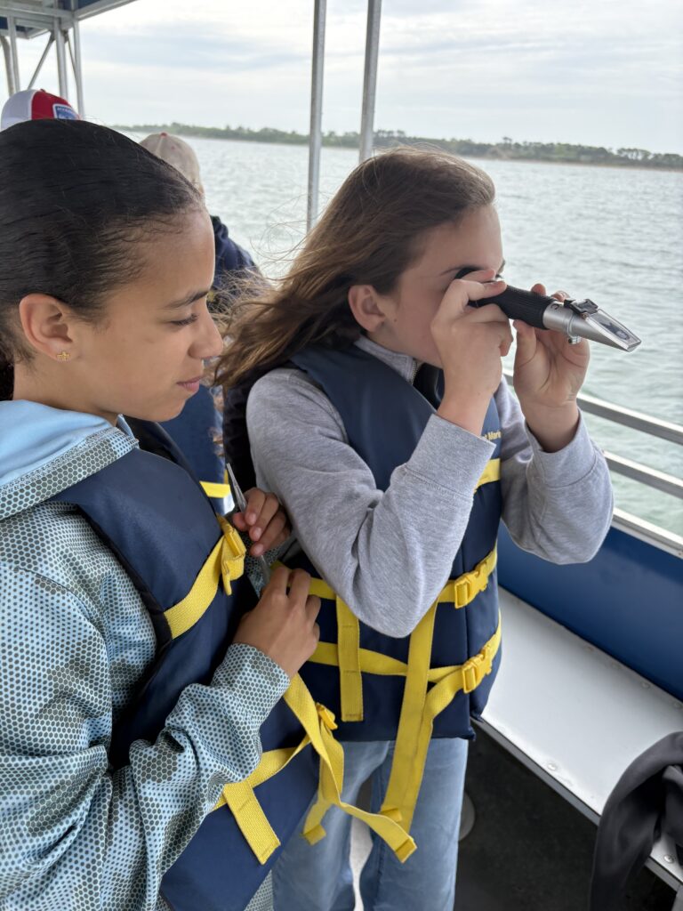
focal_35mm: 26
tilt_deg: -22.4
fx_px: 684
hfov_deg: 53.1
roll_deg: -4.8
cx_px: 342
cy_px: 456
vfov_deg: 67.3
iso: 64
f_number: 1.6
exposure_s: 1/840
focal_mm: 5.96
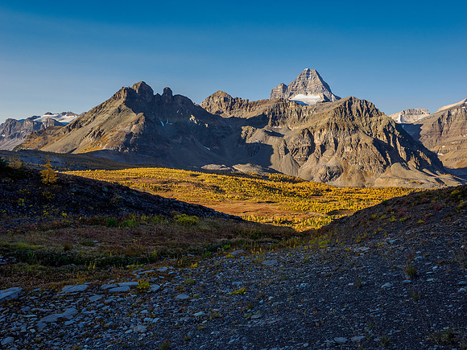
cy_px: 175
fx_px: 378
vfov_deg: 49.7
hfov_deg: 63.4
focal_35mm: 28
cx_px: 234
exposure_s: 1/250
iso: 200
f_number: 8
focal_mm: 14
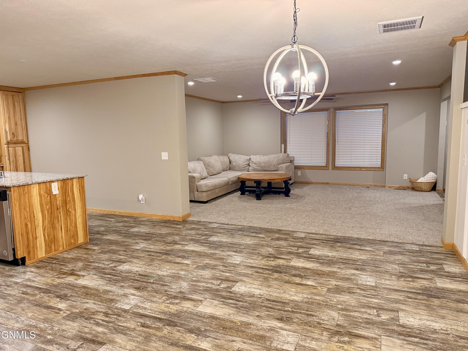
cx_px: 234
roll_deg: +0.8
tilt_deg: -6.8
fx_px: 324
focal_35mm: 24
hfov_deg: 71.6
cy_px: 176
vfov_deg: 56.8
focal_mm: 6.76
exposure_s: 1/60
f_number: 1.78
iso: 320
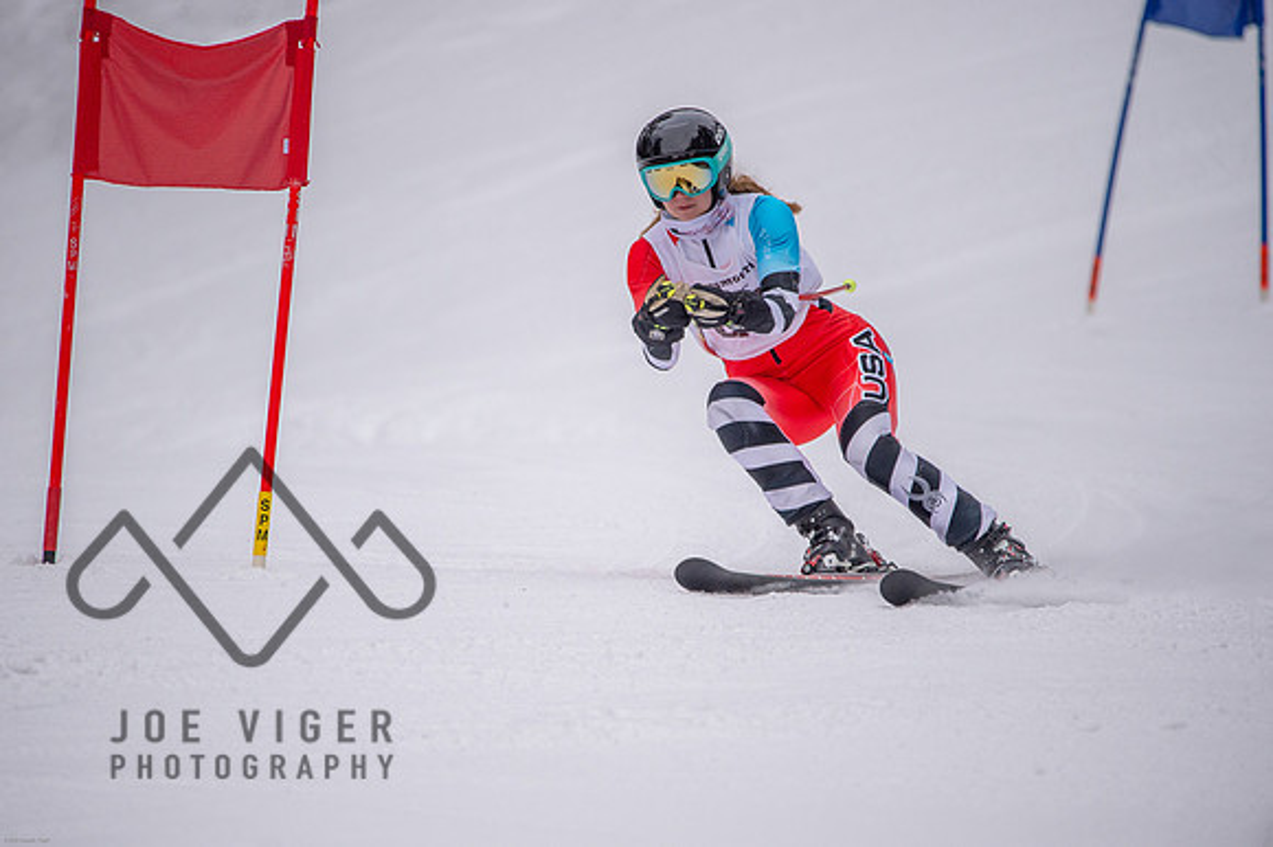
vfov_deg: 2.3
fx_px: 21204
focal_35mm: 600
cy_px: 424
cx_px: 636
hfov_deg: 3.4
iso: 2000
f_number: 6.3
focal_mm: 600
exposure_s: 1/3200
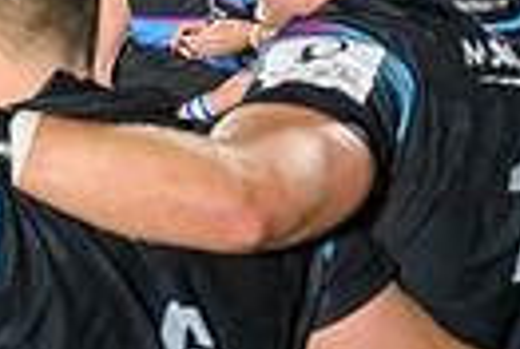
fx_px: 1535
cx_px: -512
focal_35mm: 106
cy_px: 133
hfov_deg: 15.5
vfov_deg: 13.0
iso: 6400
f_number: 4
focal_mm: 24
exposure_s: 1/1000
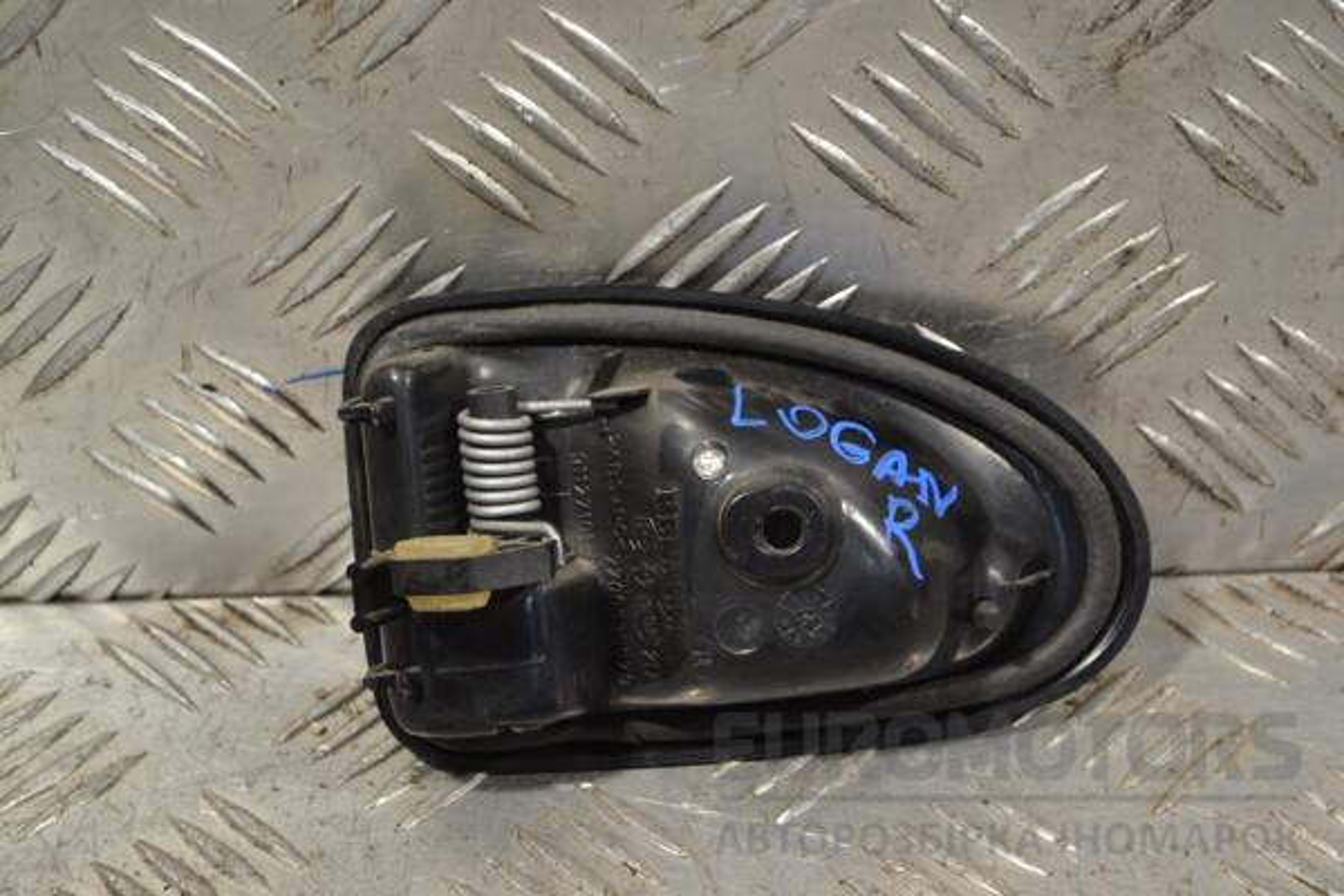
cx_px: 672
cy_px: 448
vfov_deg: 16.6
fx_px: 3080
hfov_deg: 24.6
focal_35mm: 82
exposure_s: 1/30
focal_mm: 55
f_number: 5.6
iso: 320
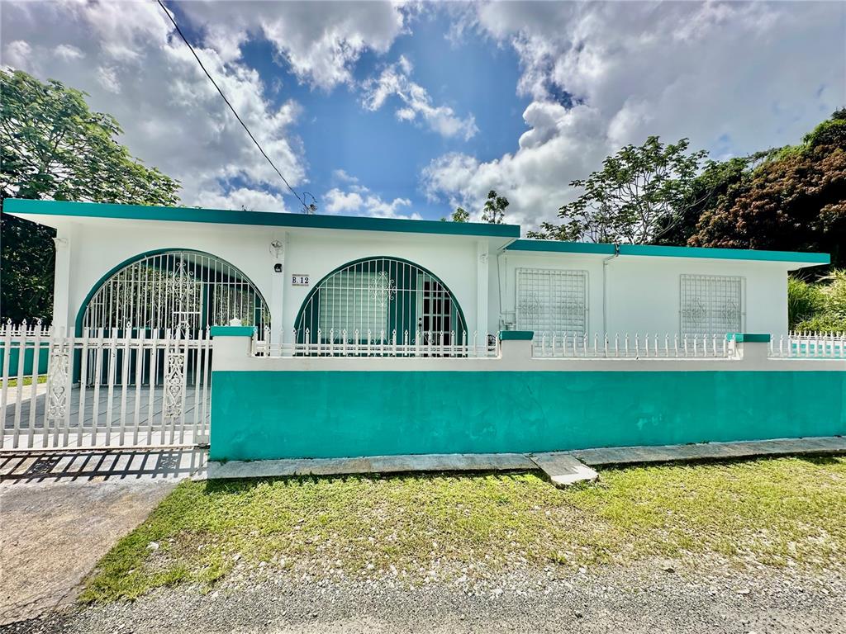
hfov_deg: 102.1
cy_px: 317
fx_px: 342
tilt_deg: +1.7
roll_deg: -2.2
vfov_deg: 85.7
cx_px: 423
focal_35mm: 14
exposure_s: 1/2882
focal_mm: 2.22
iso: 50
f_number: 2.2
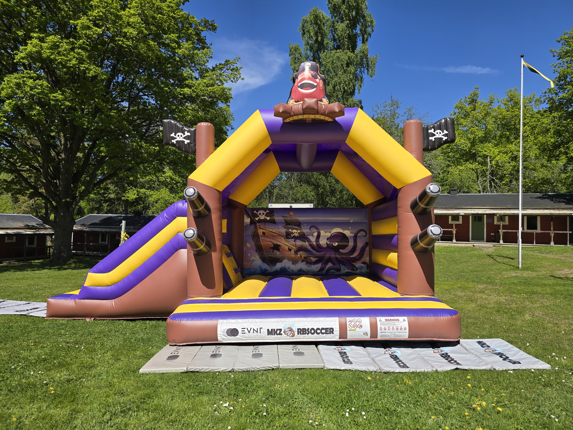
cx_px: 286
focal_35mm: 23
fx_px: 381
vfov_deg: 58.9
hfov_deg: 73.9
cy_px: 215
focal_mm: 6.3
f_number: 1.7
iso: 12
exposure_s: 1/880
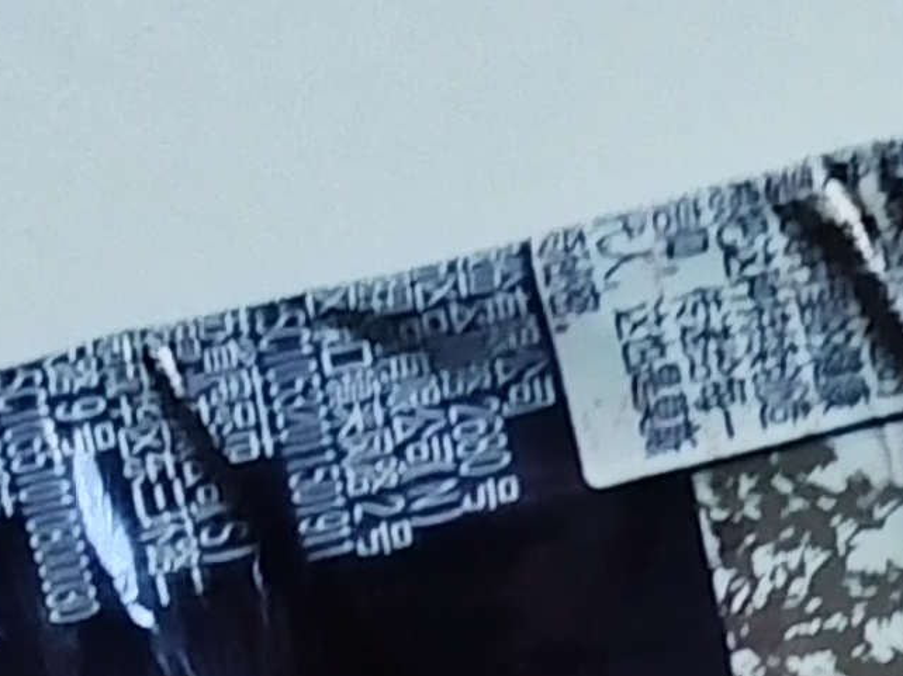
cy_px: 1523
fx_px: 4224
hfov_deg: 12.2
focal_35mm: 162
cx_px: 474
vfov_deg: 8.5
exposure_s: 1/50
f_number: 1.9
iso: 4255
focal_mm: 4.95
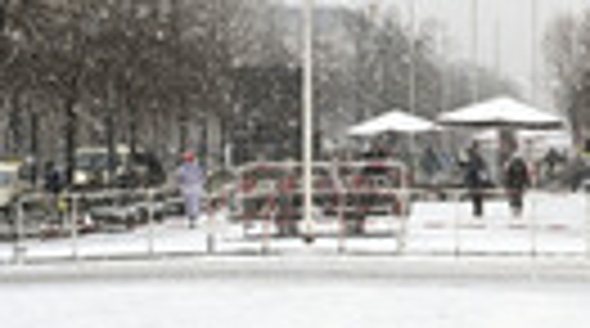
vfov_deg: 8.5
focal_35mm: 141
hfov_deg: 15.0
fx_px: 2201
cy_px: 22
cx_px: 583
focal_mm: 39
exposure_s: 1/250
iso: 1600
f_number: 11
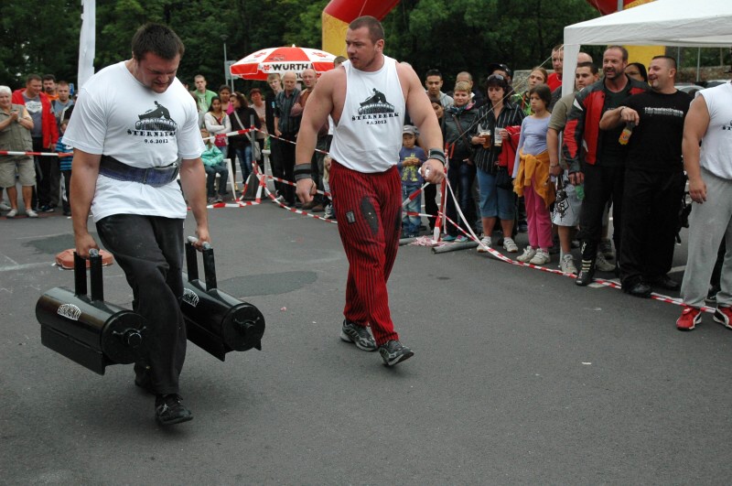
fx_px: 883
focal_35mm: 44
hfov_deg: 45.0
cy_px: 243
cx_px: 366
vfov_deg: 30.8
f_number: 4
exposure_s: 1/1250
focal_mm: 29
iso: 500
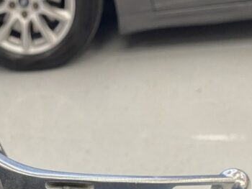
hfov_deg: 25.5
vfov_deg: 17.6
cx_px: 78
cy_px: 275
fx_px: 554
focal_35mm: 76
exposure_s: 1/50
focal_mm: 4.25
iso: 100
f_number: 1.8
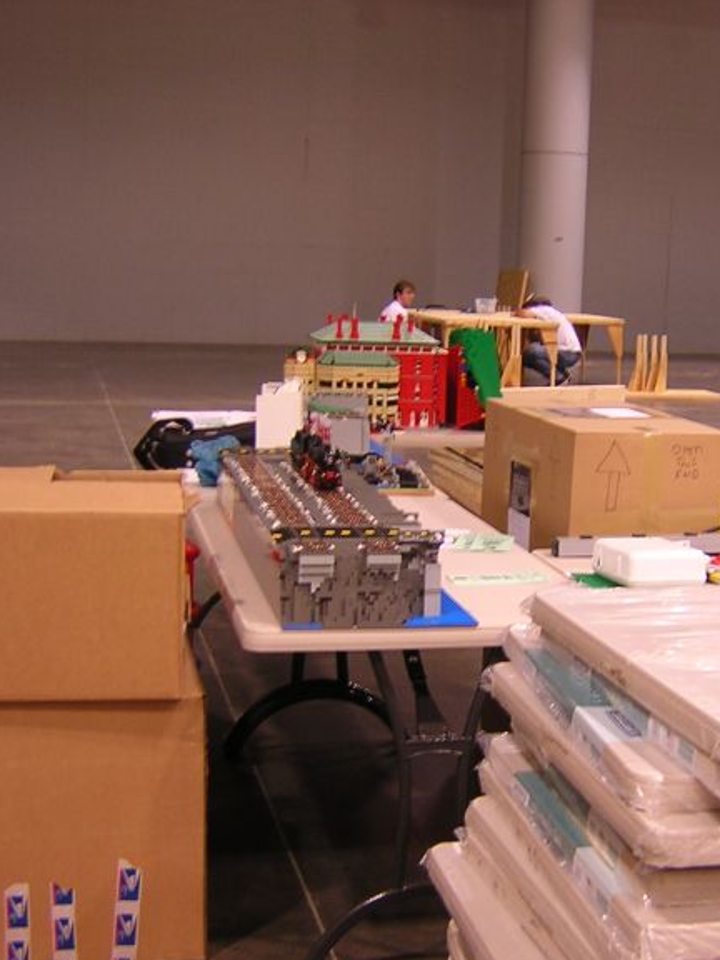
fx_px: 1387
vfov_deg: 38.2
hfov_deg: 28.8
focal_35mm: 50
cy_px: 495
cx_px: 510
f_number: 2.6
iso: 123
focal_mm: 4.7
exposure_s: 1/3.6
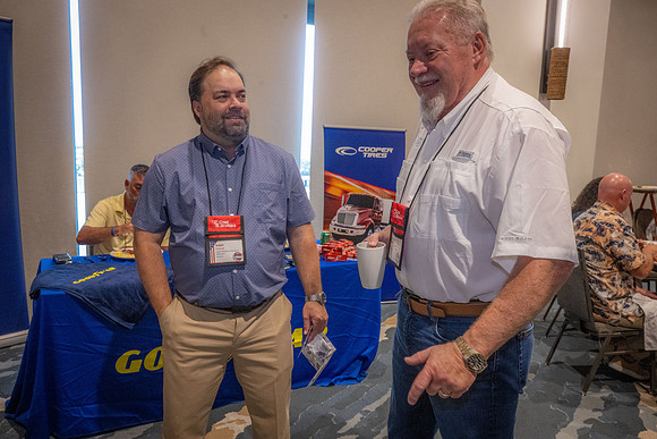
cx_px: 328
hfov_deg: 64.5
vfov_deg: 45.7
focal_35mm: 28
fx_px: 520
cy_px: 220
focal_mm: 28.5
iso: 4000
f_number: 9
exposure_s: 1/100
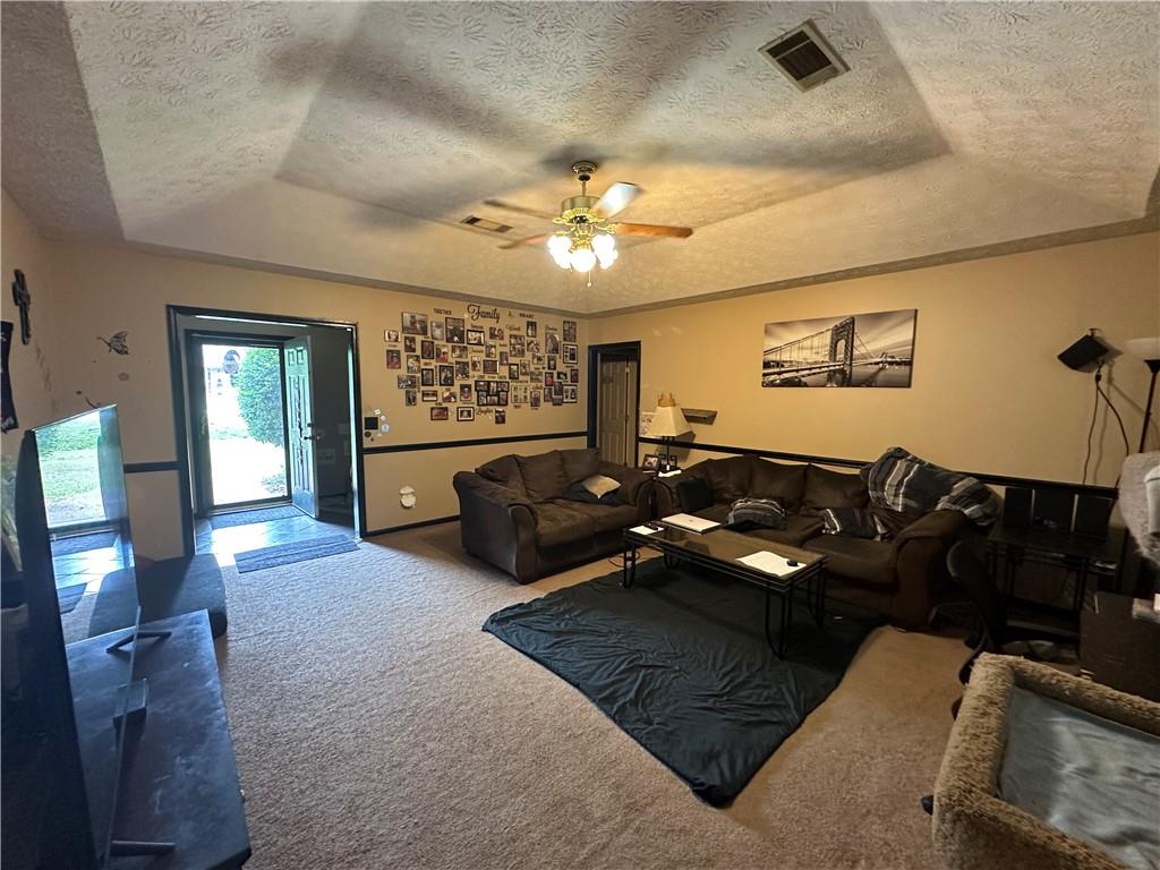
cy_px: 435
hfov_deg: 102.1
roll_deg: -1.3
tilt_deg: -5.5
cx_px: 580
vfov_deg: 85.7
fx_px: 469
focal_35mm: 14
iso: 400
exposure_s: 1/60
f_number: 2.2
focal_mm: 2.22
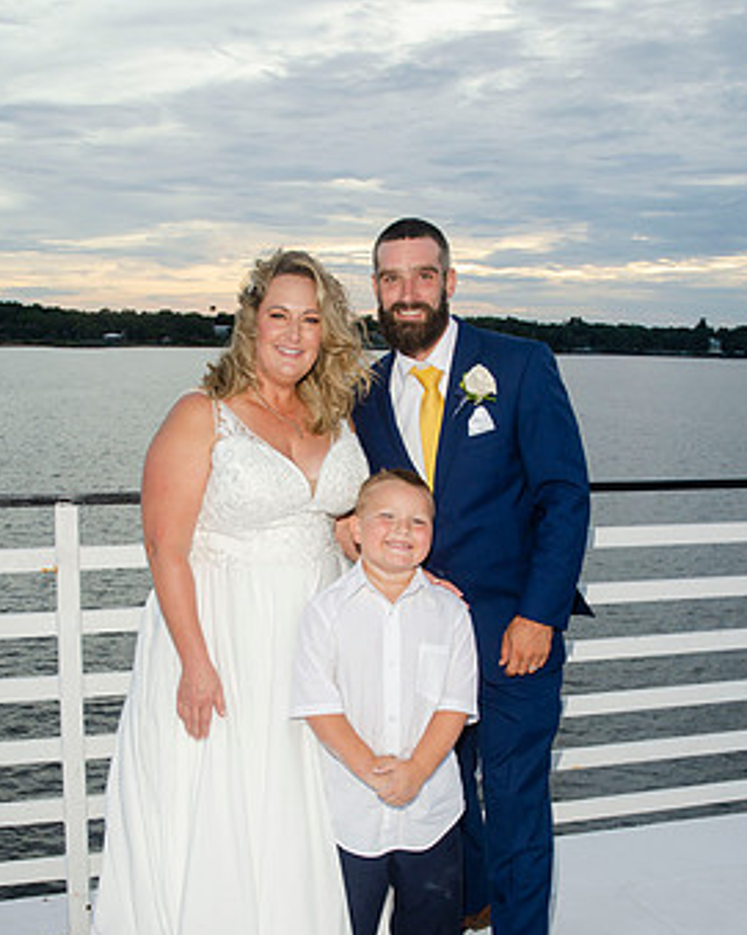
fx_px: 1134
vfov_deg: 44.4
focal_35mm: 41
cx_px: 358
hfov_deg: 36.5
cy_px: 596
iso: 200
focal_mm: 22
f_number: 5.6
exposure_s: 1/100
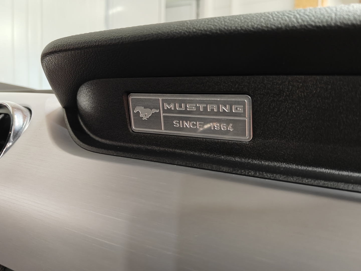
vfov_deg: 45.4
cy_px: 136
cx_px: 180
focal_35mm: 31
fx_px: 323
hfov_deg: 58.4
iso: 200
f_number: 1.8
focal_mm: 5.59
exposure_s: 1/50
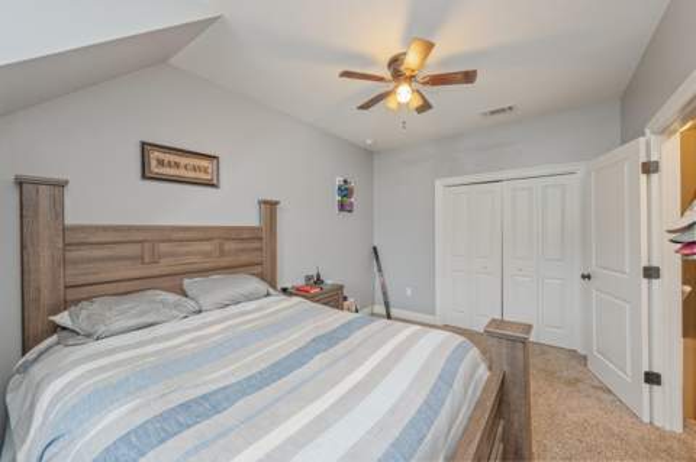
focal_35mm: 14
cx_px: 348
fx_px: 270
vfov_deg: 81.1
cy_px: 231
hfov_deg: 104.3
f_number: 9
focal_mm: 14
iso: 400
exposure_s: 1/30
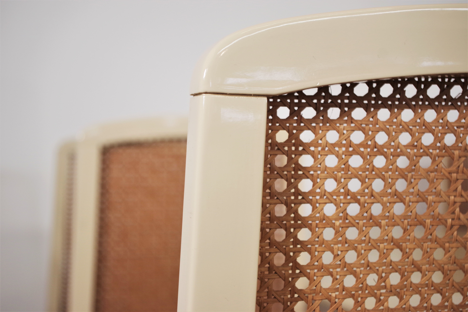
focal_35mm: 52
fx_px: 676
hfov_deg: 38.2
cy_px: 156
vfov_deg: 26.0
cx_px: 234
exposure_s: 1/80
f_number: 4.5
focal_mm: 35
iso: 400
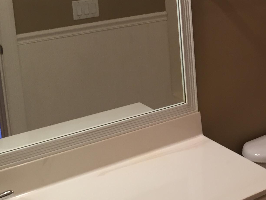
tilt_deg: -11.8
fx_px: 546
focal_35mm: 71
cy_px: 24
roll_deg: +2.0
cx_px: 287
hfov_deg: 25.5
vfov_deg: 20.4
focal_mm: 4.15
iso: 64
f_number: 2.2
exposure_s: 1/30
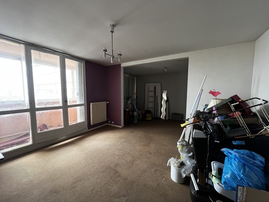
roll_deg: +0.4
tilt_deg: -4.2
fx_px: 101
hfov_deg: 106.2
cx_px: 134
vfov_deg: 89.9
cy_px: 101
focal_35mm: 13
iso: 1000
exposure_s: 1/58
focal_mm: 1.57
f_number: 1.8
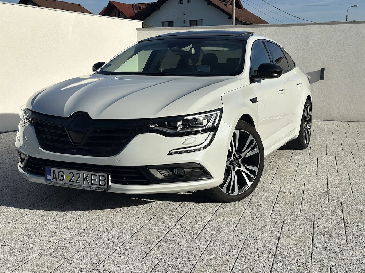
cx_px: 182
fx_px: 506
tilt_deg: -7.5
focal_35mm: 48
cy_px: 136
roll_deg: -0.4
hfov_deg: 39.7
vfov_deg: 30.3
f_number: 1.78
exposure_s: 1/13699
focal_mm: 6.86
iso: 100
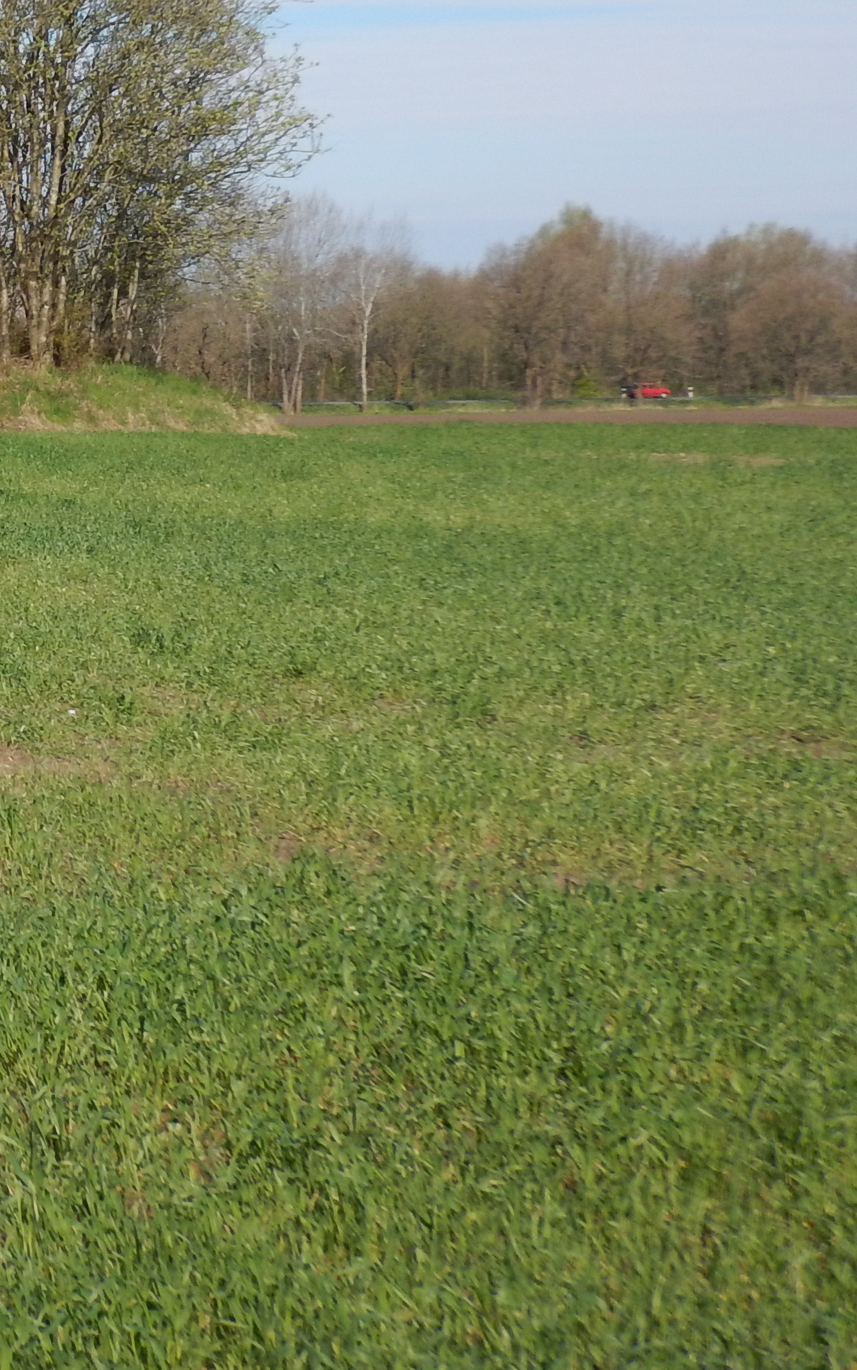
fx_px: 3512
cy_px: 385
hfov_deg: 13.3
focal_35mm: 94
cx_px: -349
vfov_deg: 21.9
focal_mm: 7.8
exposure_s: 1/800
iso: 125
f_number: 4.3
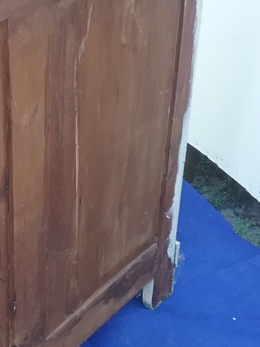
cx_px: -27
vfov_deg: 25.3
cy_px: 212
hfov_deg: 18.4
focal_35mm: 77
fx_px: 771
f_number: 2.2
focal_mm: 3.3
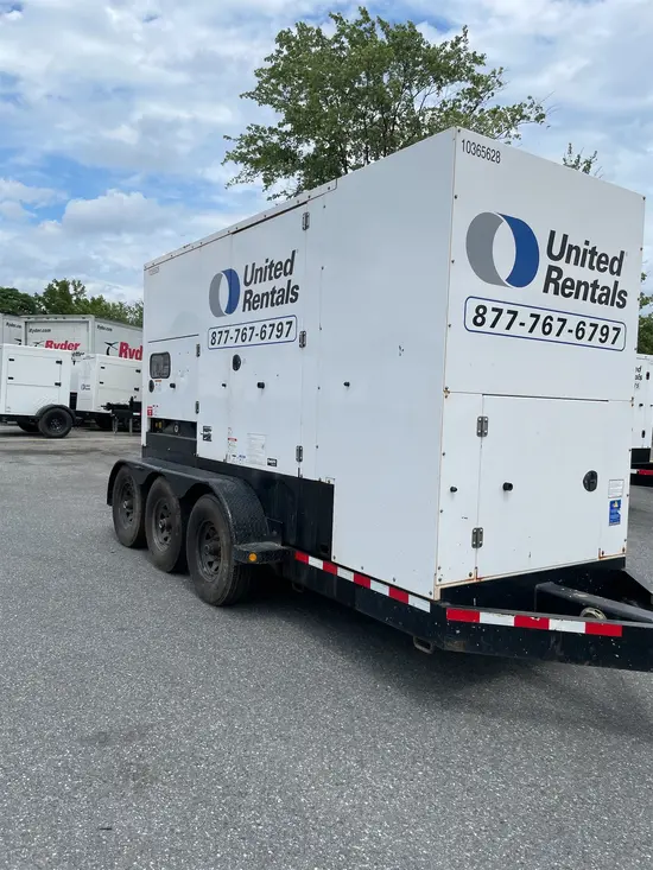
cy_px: 435
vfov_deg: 67.3
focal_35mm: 26
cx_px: 326
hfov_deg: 53.1
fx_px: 654
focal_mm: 4.2
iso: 32
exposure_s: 1/4292
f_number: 1.6
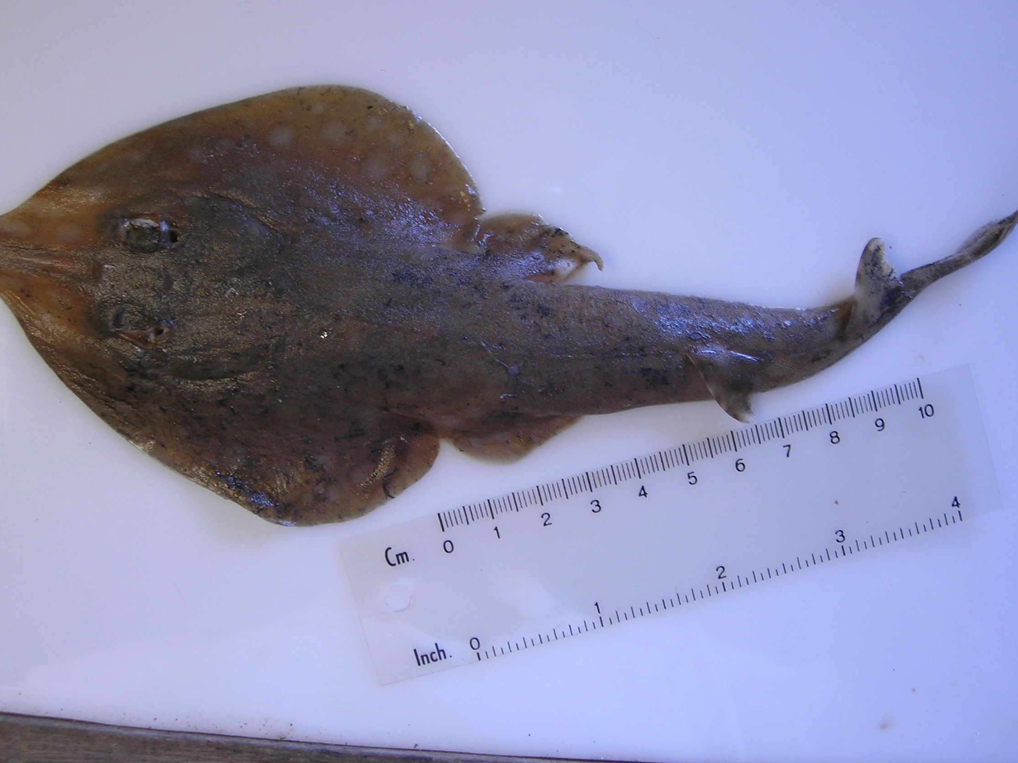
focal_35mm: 44
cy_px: 336
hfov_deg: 42.9
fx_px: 1294
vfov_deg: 32.8
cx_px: 521
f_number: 2.8
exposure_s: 1/12
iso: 64
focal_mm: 7.8
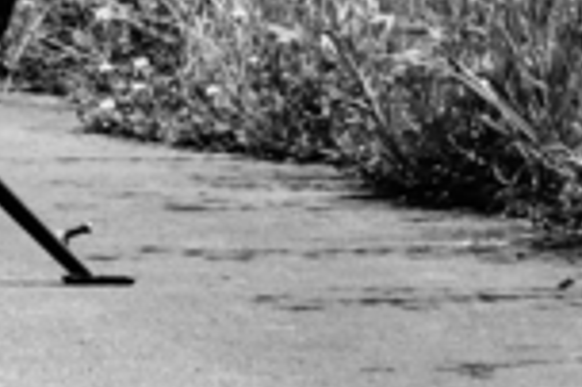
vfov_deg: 3.2
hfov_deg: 4.8
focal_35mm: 422
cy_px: -494
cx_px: -613
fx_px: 6815
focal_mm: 80
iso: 200
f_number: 16
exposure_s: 1/90
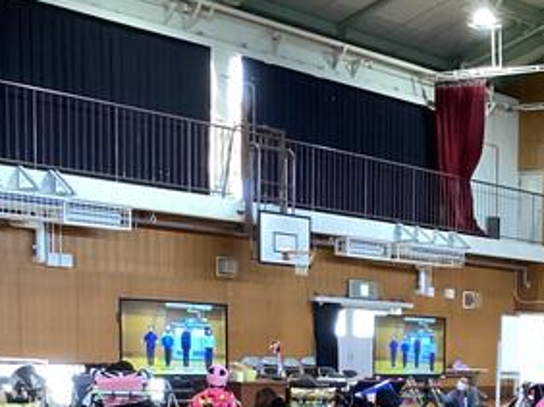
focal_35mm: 77
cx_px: 585
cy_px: 501
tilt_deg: -10.0
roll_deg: -3.5
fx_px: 1209
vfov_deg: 18.1
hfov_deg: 23.9
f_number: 2.4
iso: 250
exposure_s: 1/40
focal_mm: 3.3
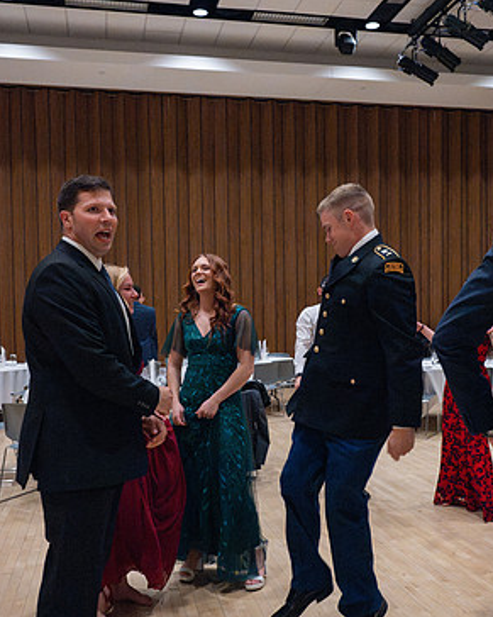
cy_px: 351
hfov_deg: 41.1
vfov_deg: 50.1
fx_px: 657
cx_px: 251
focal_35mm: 36
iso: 20000
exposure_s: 1/400
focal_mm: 31
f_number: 3.5
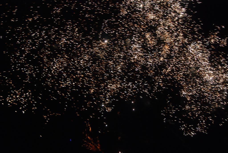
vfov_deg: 32.0
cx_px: 114
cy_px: 76
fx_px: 266
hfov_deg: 46.4
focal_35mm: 42
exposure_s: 1/15
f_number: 5.6
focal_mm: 28
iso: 1000
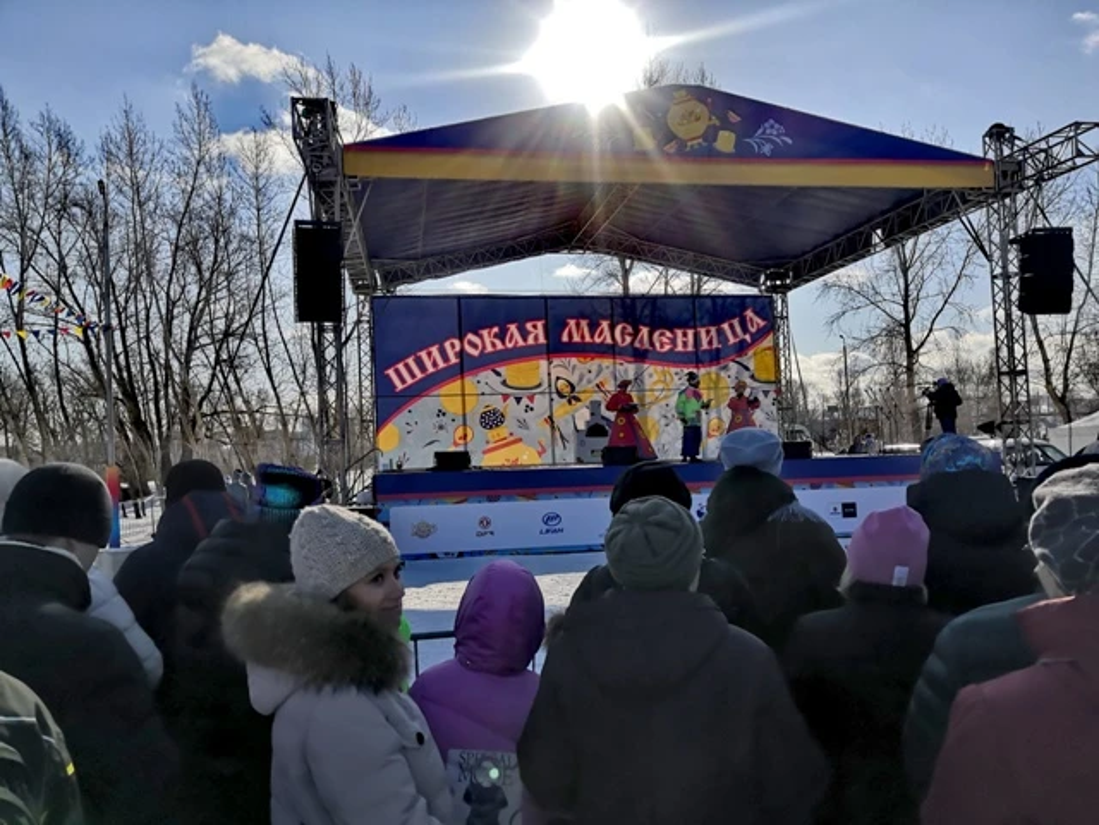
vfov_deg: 51.4
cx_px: 550
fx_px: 857
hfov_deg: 65.3
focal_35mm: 27
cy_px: 412
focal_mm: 3.95
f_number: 1.8
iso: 50
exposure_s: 1/4348
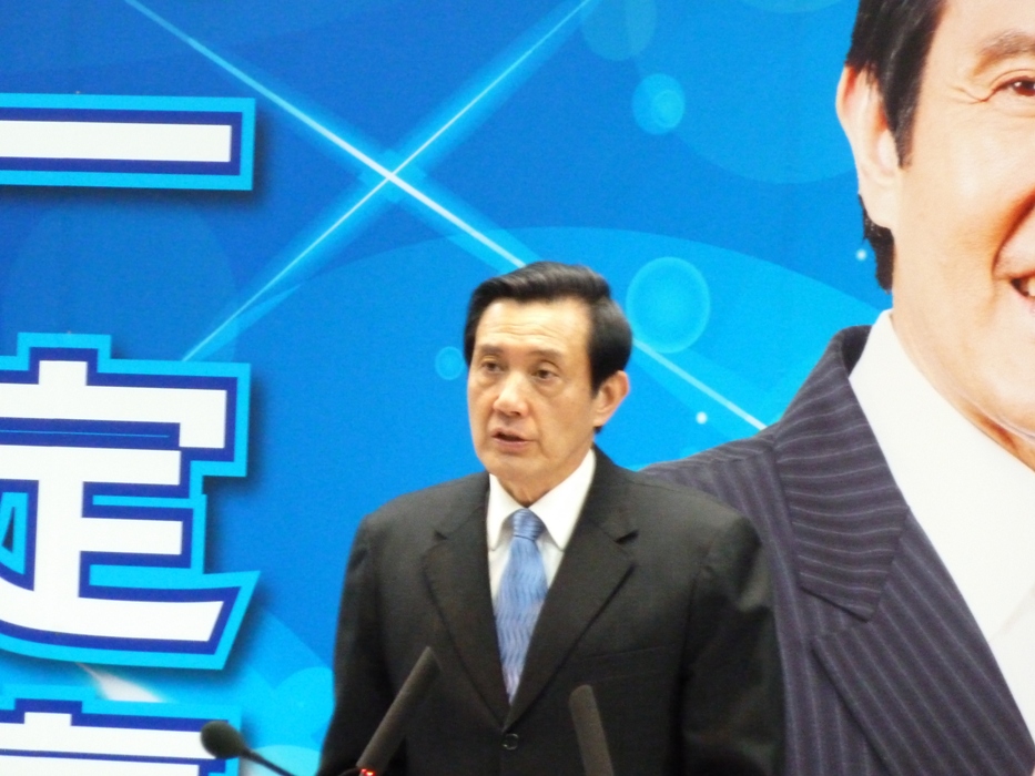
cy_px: 388
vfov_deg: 4.0
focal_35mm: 369
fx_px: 11034
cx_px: 518
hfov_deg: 5.4
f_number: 4.9
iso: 800
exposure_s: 1/15
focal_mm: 49.2
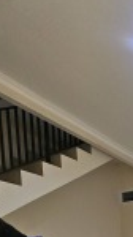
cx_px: 170
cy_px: 296
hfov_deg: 26.6
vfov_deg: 37.2
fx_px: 239
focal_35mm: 38
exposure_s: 1/70.8
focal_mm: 2.2
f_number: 2.2
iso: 400
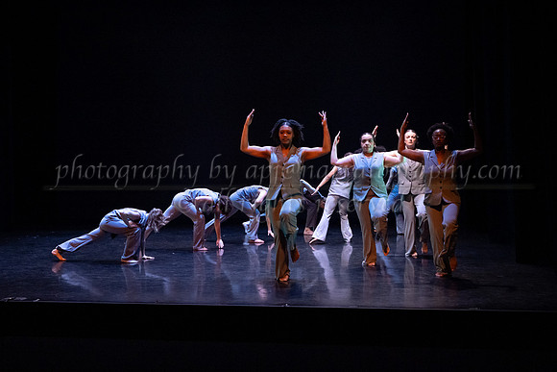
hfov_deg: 43.3
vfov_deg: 29.7
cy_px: 186
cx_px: 280
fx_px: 701
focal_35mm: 45
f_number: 4
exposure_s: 1/320
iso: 4000
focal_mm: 41
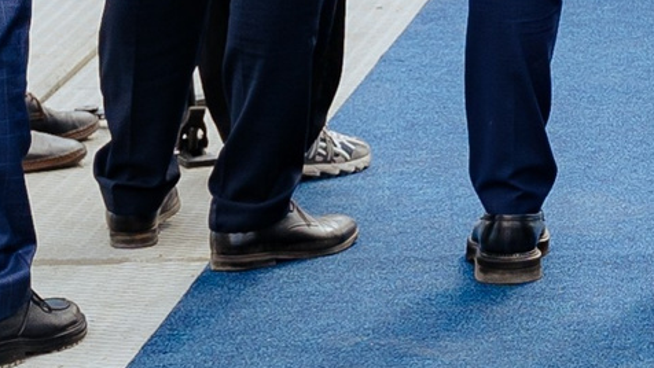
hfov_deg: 5.7
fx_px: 6400
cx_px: 1417
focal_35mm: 369
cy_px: -645
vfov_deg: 3.2
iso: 100
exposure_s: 1/400
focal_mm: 40.8
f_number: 3.5
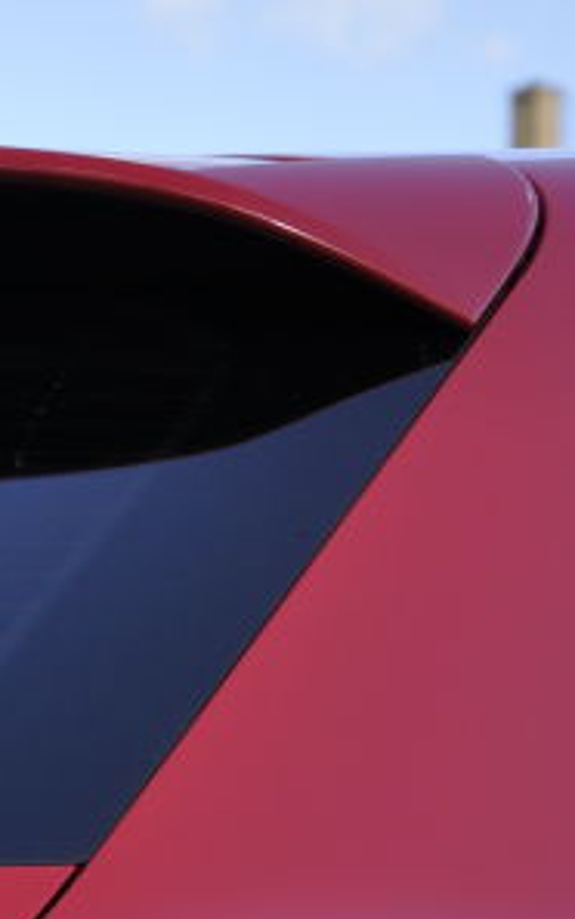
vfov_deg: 6.8
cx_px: -949
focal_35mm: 305
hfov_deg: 4.2
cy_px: 975
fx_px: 7636
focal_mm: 58
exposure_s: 1/320
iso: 200
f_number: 9
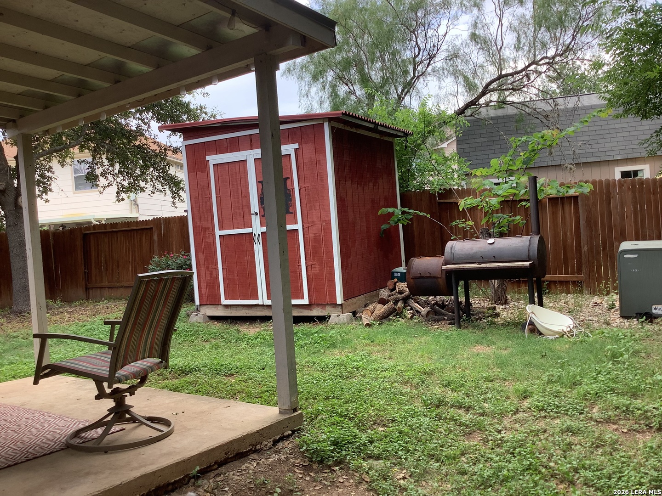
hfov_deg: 58.4
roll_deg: +3.6
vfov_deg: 45.4
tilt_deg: -3.9
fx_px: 593
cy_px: 248
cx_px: 331
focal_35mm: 31
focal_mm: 3.3
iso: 25
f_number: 2.4
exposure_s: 1/121
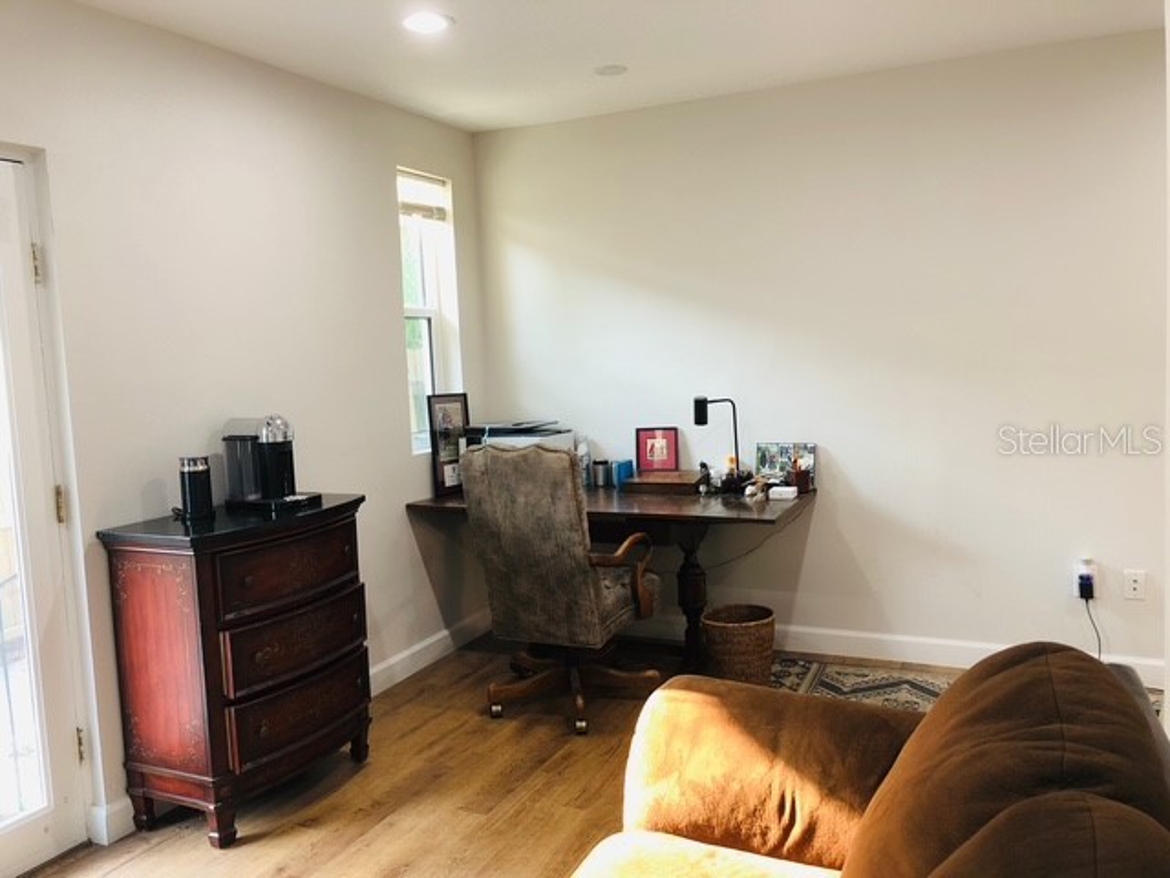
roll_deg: +2.6
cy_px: 439
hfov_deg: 63.4
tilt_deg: -5.4
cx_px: 585
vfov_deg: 49.7
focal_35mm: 28
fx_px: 946
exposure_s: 1/24
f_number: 1.8
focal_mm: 4
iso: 32
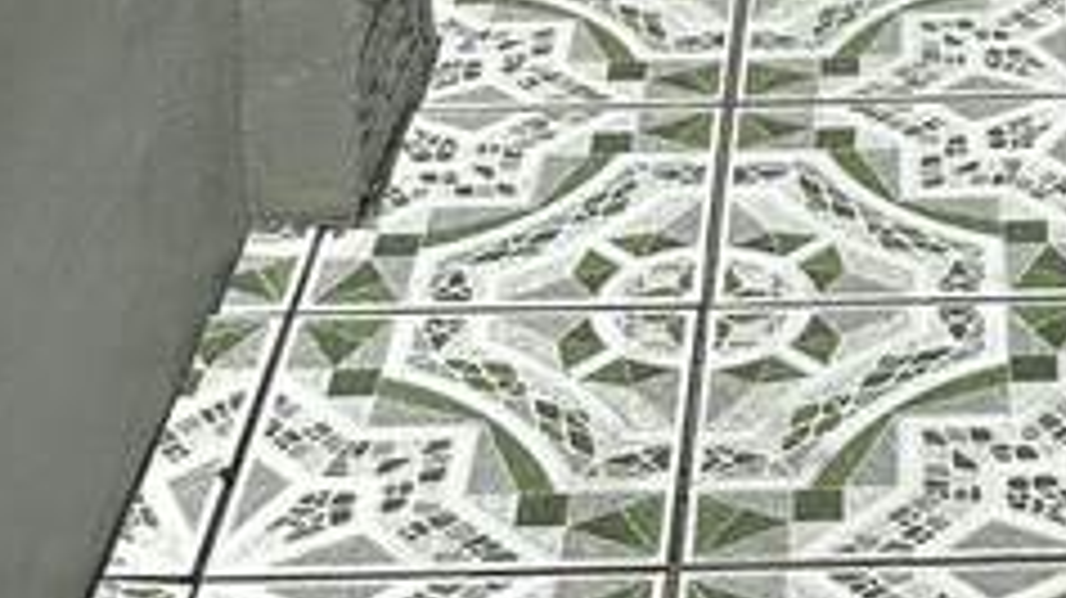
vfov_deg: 9.4
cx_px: 1021
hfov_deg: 19.7
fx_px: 2995
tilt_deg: -2.5
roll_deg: -0.4
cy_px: -1093
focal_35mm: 106
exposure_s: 1/5000
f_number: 1.78
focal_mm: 6.86
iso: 80
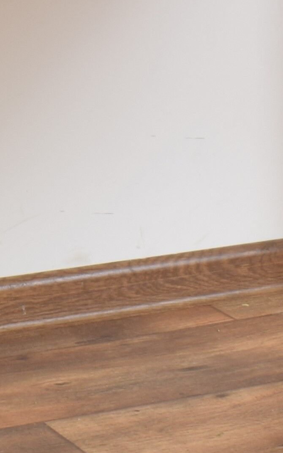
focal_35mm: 154
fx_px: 1900
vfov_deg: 13.4
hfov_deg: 8.3
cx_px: -179
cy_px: -10
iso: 100
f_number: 22
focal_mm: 18
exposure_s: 4
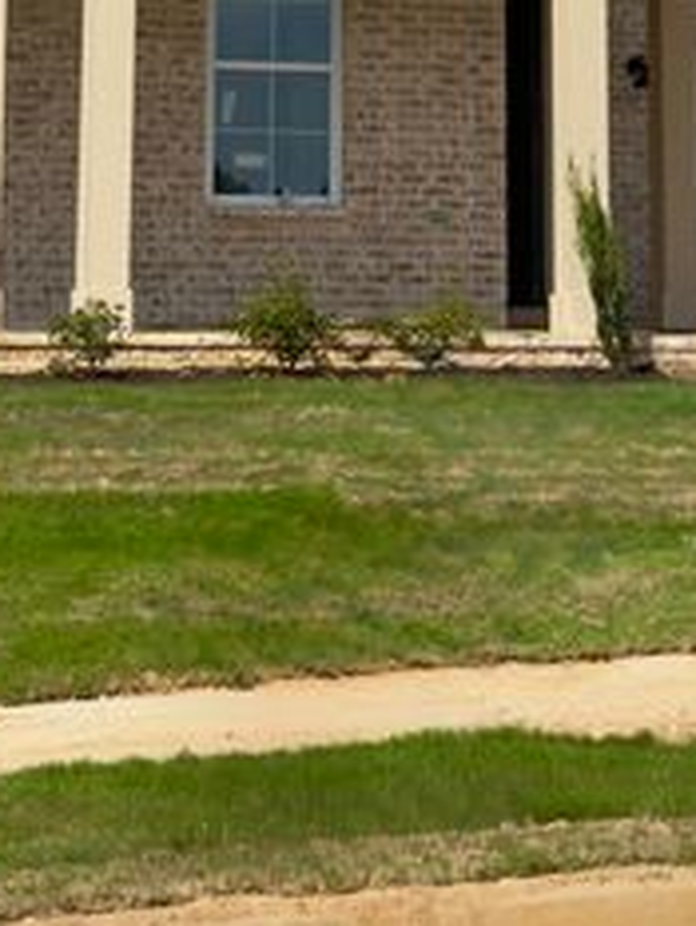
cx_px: 366
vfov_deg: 17.8
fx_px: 2839
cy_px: -141
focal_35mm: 106
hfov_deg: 14.0
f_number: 1.78
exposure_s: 1/6494
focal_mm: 6.76
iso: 64
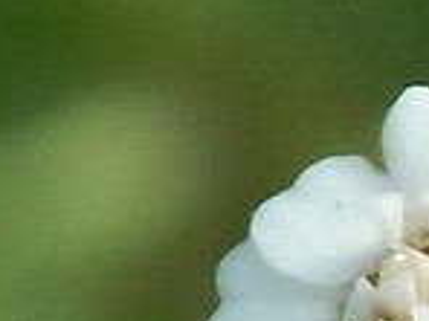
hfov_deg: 4.6
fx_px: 5354
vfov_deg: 3.4
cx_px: 599
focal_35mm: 432
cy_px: 801
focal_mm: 13.5
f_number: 4.2
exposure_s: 1/640
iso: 125
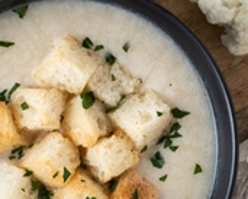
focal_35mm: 297
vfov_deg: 5.2
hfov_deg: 6.4
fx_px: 2181
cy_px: 116
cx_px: -113
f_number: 5.6
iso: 100
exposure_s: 1/200
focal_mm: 60
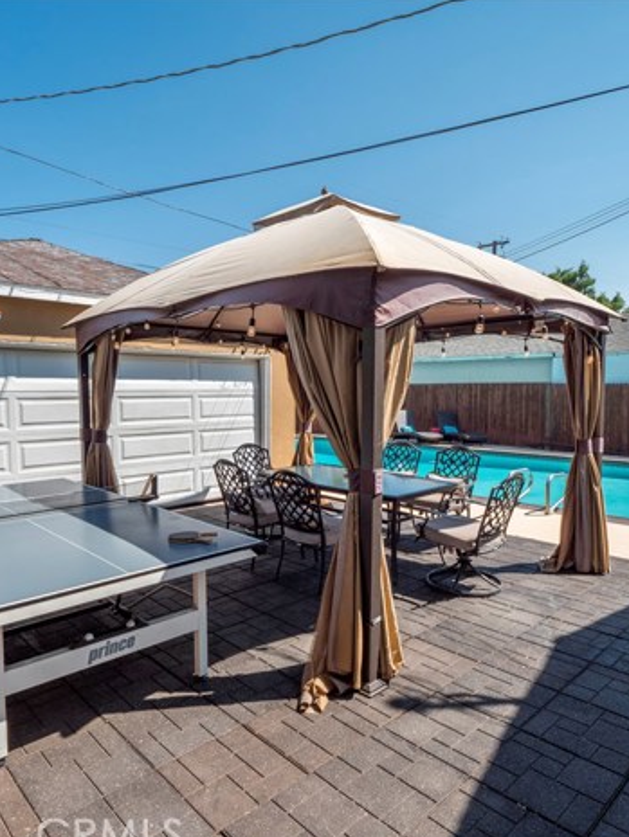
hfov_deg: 61.1
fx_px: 533
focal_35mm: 22
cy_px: 428
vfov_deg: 76.4
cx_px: 299
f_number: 8
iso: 200
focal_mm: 8
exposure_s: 1/1.67
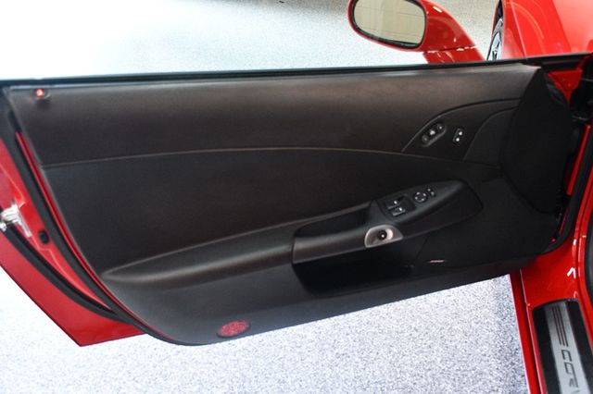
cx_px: 296
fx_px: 642
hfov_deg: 49.6
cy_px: 197
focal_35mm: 39
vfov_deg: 34.2
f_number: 3.8
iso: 3200
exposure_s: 1/100
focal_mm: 26
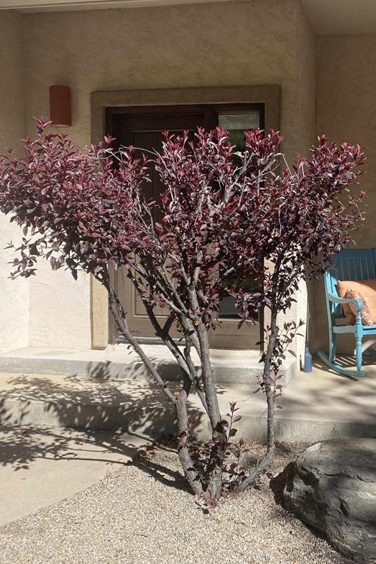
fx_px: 579
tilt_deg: -2.9
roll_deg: -1.4
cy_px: 281
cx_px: 309
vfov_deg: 51.9
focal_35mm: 37
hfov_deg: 34.7
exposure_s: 1/2141
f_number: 1.8
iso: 32
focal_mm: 4.25
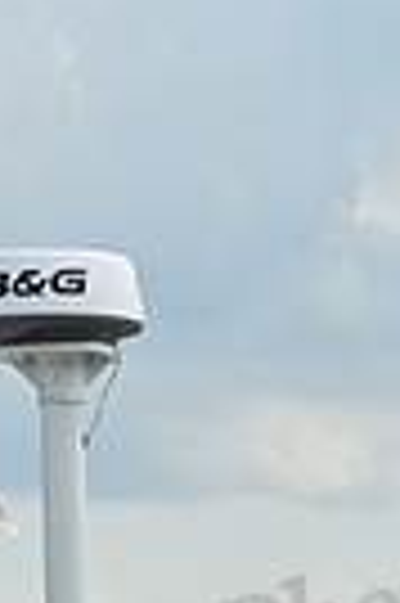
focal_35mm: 433
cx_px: -11
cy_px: 1287
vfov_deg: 4.7
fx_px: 7235
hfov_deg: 3.2
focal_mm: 100
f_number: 7.1
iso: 320
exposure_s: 1/1600
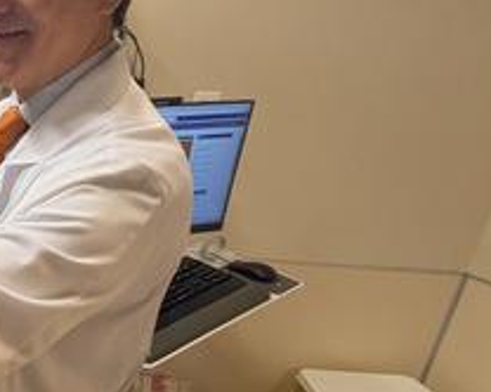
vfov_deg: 32.0
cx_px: -246
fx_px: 668
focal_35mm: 46
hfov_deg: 27.6
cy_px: 300
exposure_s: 1/60
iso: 50
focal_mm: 1.83
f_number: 2.2
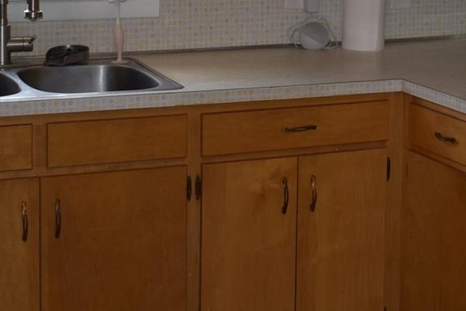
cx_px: 323
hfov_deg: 22.0
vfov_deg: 14.4
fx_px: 1191
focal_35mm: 92
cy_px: -74
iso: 180
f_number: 3.5
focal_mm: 18
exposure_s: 1/60
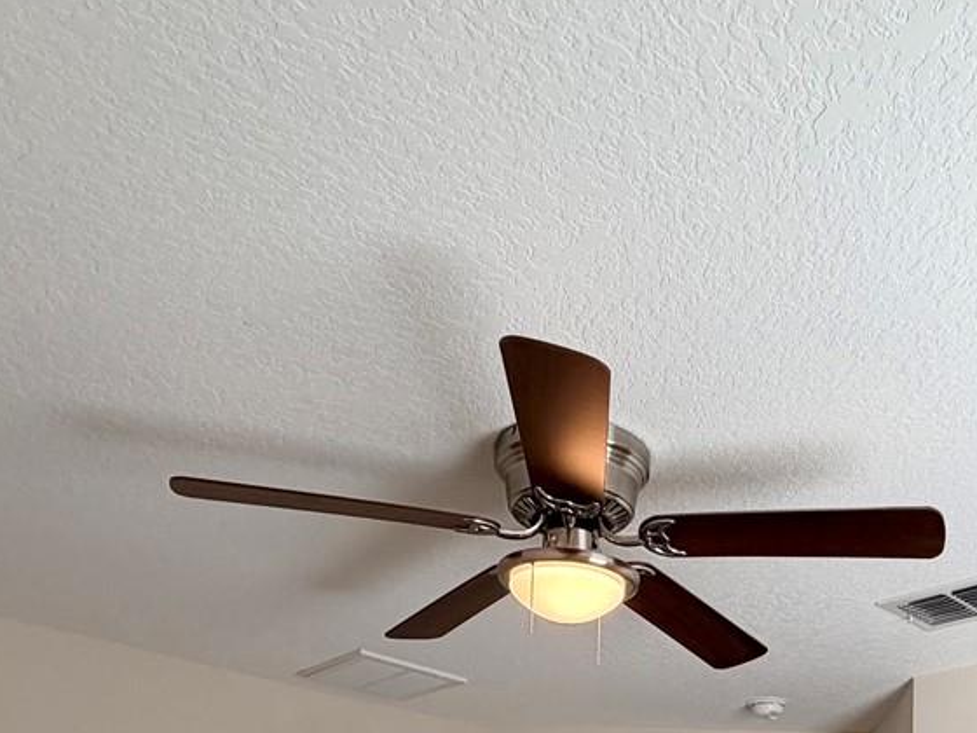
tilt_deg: +0.8
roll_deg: -1.5
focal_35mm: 40
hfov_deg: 45.7
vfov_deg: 29.3
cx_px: 687
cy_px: 944
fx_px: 1129
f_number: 2.2
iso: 100
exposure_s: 1/121
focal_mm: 2.22
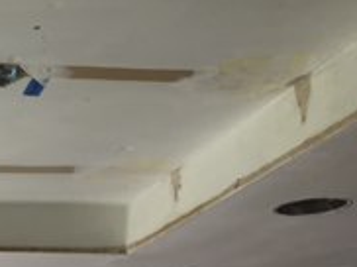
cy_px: 436
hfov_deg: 16.7
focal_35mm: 102
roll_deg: -1.3
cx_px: -239
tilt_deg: +1.7
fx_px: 1051
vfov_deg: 13.4
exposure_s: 1/40
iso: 32
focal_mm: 4.15
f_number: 2.2
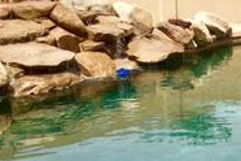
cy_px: 125
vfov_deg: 13.1
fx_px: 696
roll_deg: +0.2
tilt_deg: -12.8
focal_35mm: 104
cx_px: 233
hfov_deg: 19.2
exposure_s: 1/2481
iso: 25
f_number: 2.2
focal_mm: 4.15
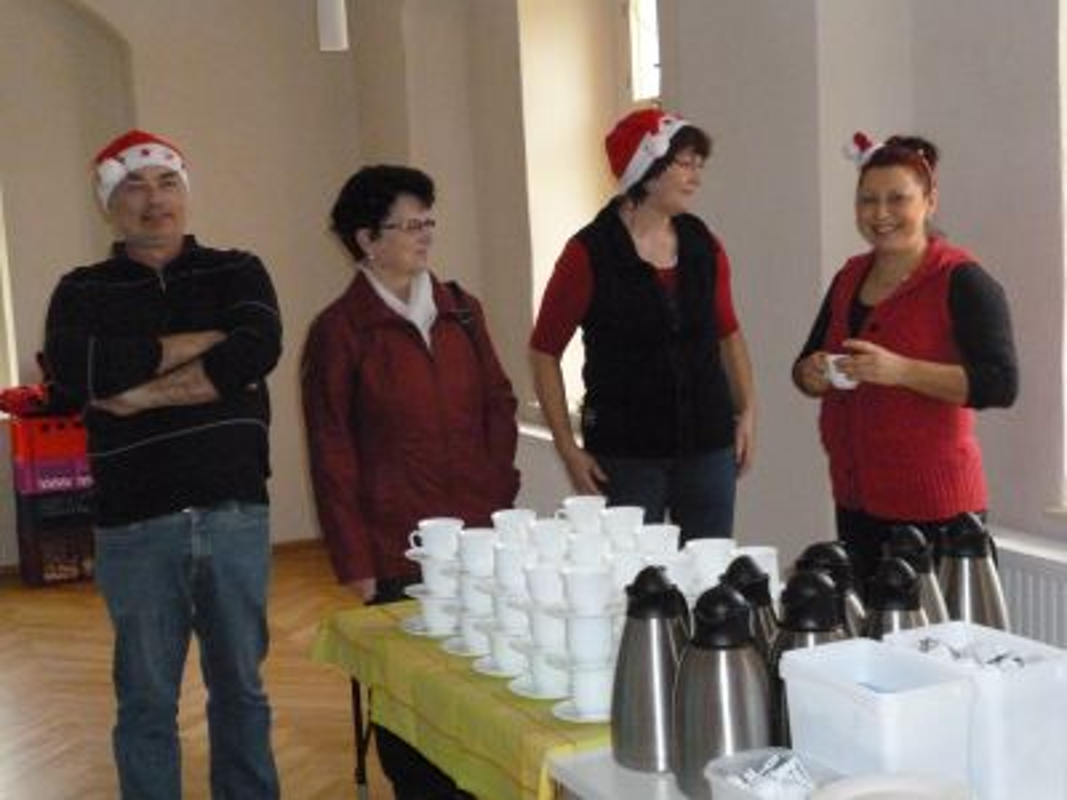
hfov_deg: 36.2
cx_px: 534
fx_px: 1634
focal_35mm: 53
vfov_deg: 27.5
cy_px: 400
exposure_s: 1/60
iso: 1000
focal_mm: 9.5
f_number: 3.8
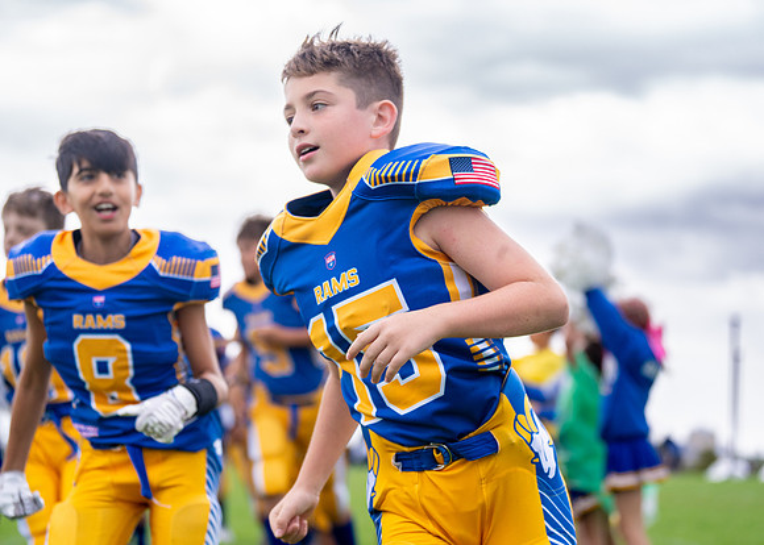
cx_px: 376
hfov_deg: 25.0
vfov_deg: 18.0
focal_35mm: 79
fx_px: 1722
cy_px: 293
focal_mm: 70
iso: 500
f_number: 2.8
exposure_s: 1/1250
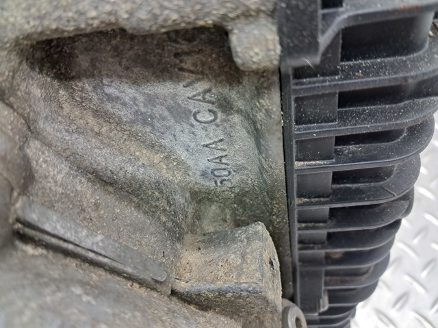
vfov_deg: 51.3
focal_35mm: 27
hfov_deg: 65.4
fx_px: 341
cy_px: 164
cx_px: 219
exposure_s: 1/50
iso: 320
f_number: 1.8
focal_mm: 4
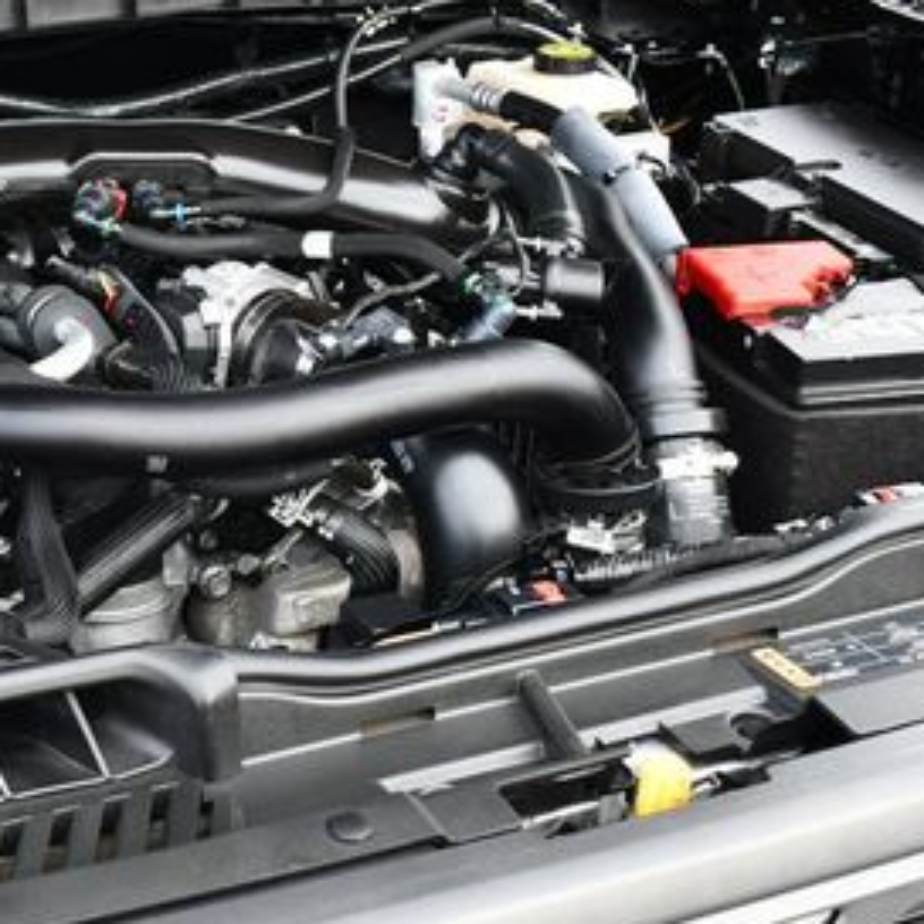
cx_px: 78
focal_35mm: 72
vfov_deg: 23.9
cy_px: 360
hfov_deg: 23.3
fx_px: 2174
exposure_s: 1/250
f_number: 4.5
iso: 400
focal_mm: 18
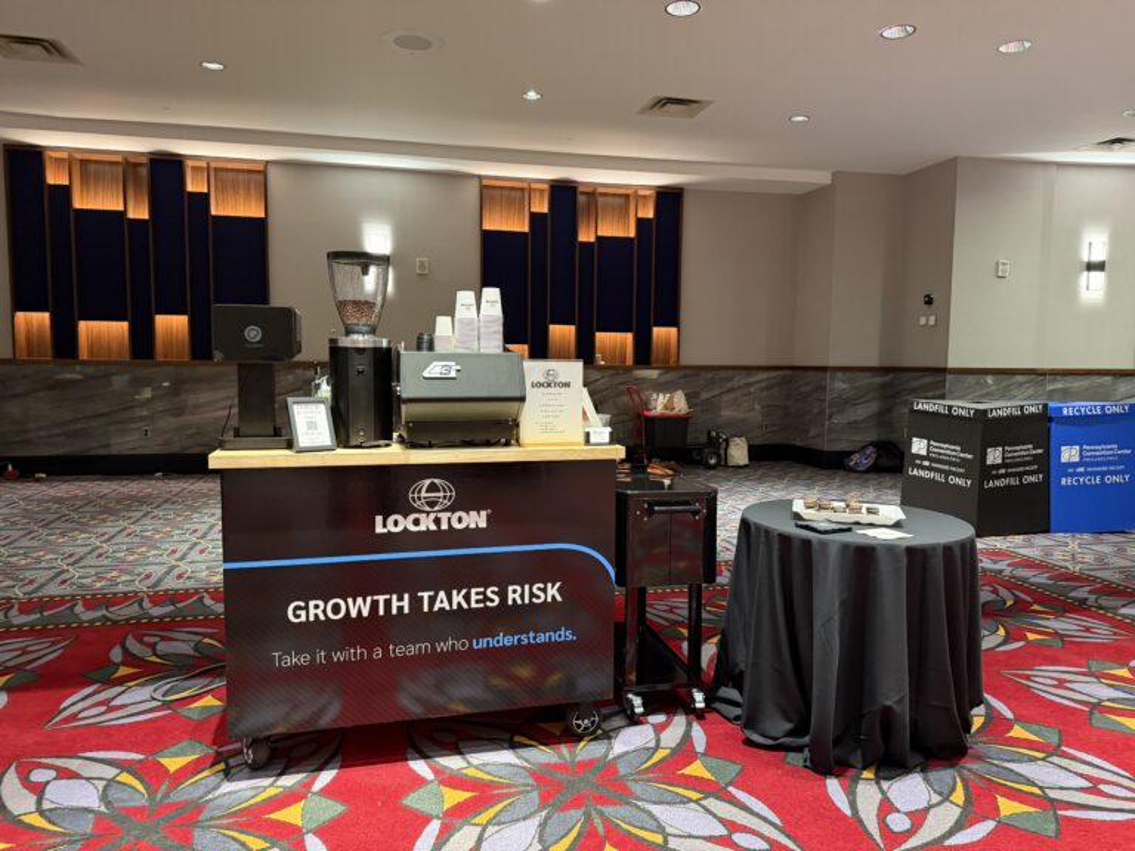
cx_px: 568
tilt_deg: -5.1
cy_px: 426
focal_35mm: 24
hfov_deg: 71.6
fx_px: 787
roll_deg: -0.6
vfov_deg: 56.8
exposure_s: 1/60
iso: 640
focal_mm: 6.76
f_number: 1.78
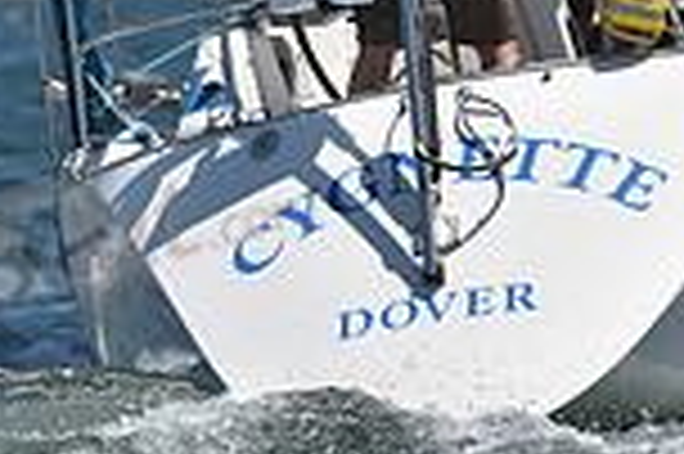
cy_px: -25
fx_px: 19587
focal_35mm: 1032
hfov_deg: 2.0
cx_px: 554
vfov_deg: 1.3
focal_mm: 270
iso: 250
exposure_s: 1/1600
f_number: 6.3
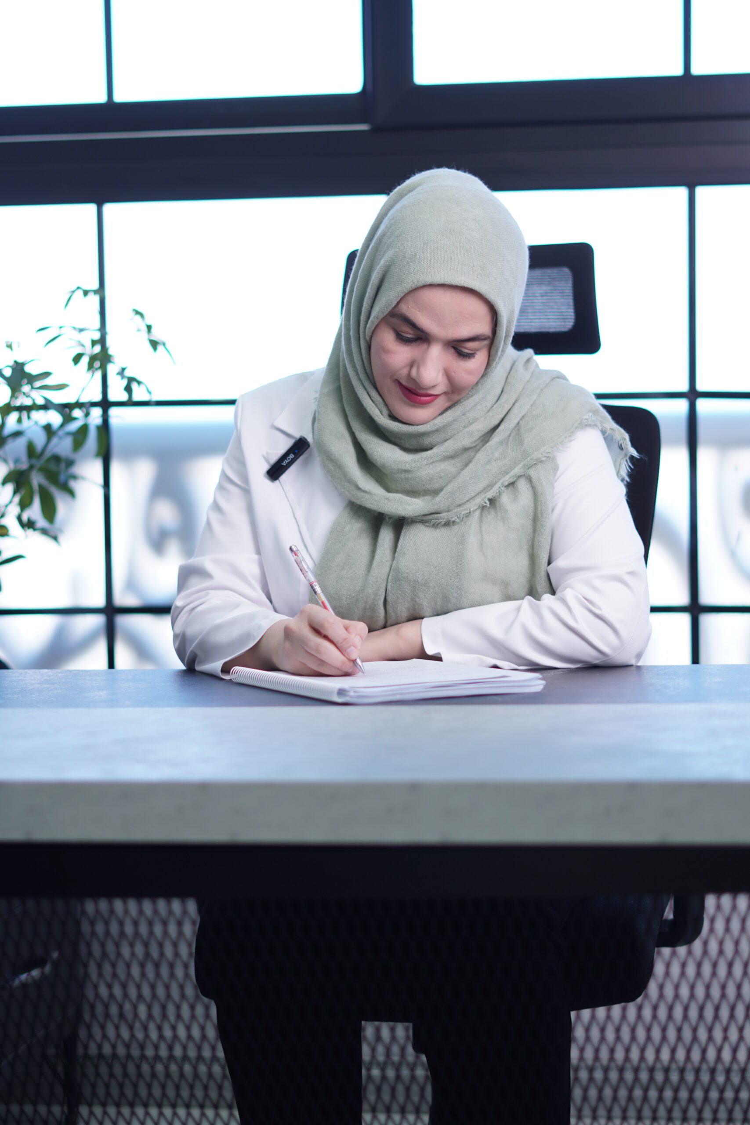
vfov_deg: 27.0
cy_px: 562
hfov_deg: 18.2
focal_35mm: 75
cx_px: 375
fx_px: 2343
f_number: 1.8
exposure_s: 1/250
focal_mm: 50
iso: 100
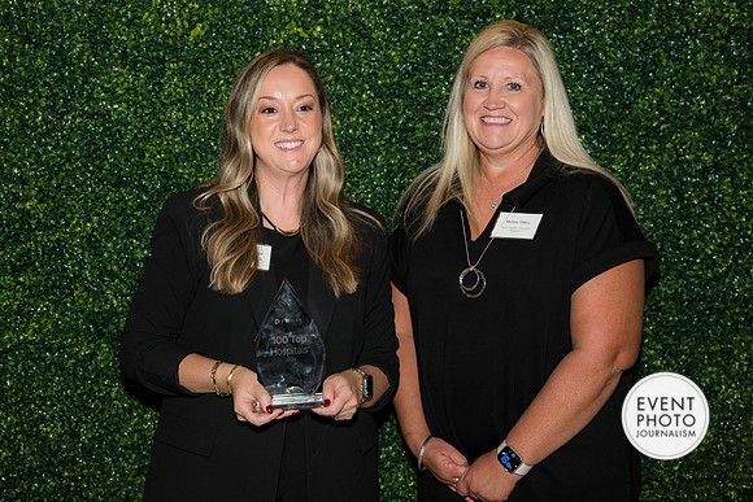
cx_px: 376
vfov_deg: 20.9
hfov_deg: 31.0
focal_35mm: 65
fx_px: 1360
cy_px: 251
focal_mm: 65
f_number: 5
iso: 640
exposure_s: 1/160
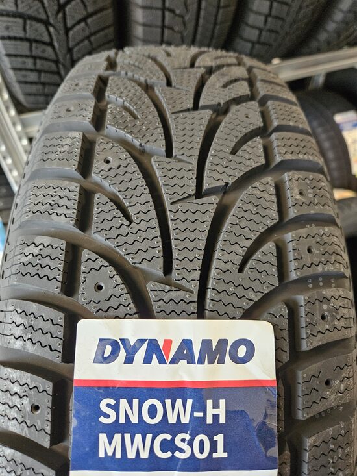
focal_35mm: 23
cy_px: 238
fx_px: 316
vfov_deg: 73.9
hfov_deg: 58.9
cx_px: 178
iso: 800
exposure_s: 1/100
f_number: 1.8
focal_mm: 5.4
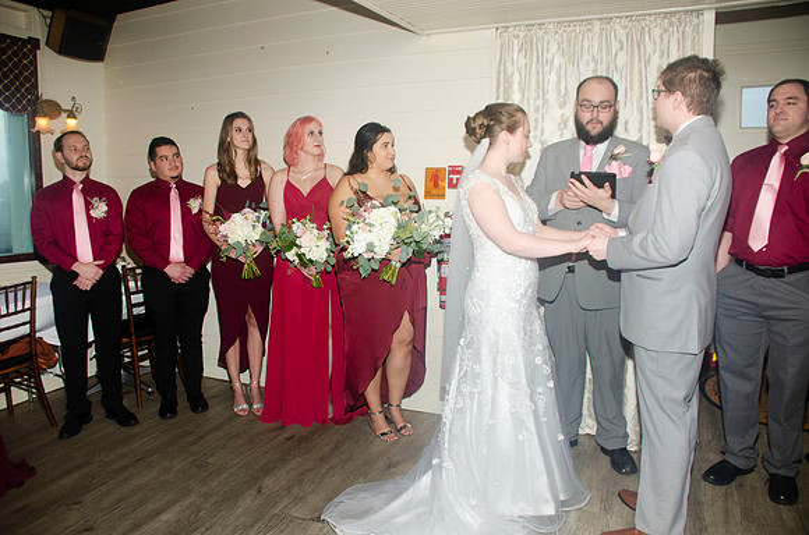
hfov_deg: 67.5
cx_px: 404
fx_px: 605
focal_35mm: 27
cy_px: 268
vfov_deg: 47.7
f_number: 4.5
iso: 400
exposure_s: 1/80
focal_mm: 18
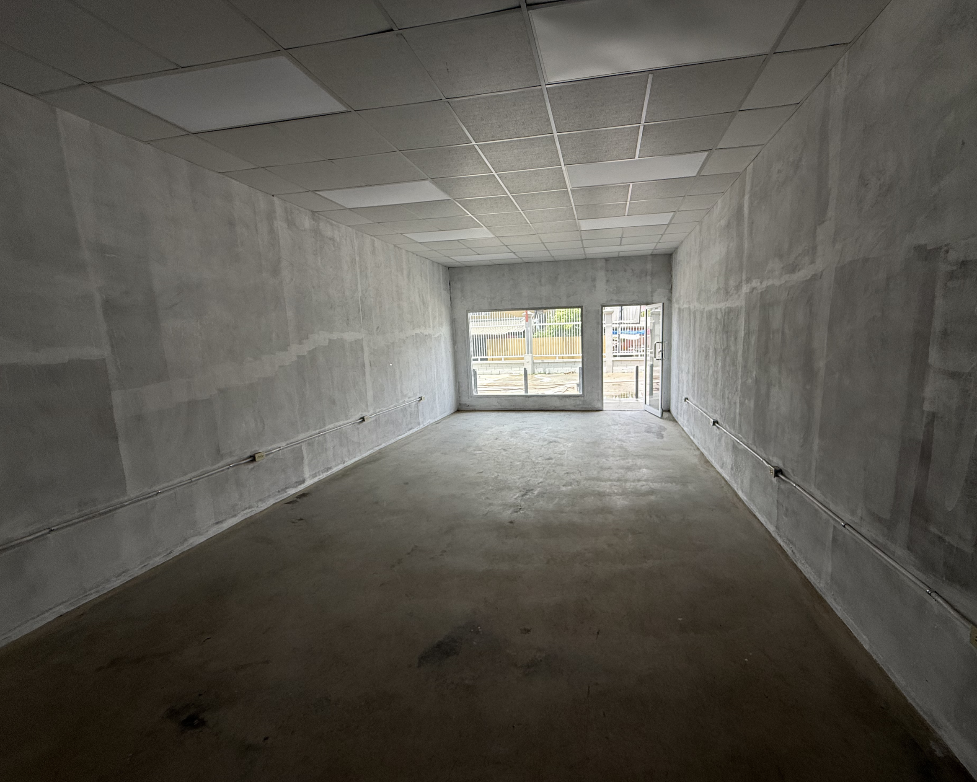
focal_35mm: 15
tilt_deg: -8.7
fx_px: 434
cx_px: 534
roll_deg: +1.6
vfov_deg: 84.0
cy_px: 402
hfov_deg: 96.5
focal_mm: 2.22
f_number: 2.2
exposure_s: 1/408
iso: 64
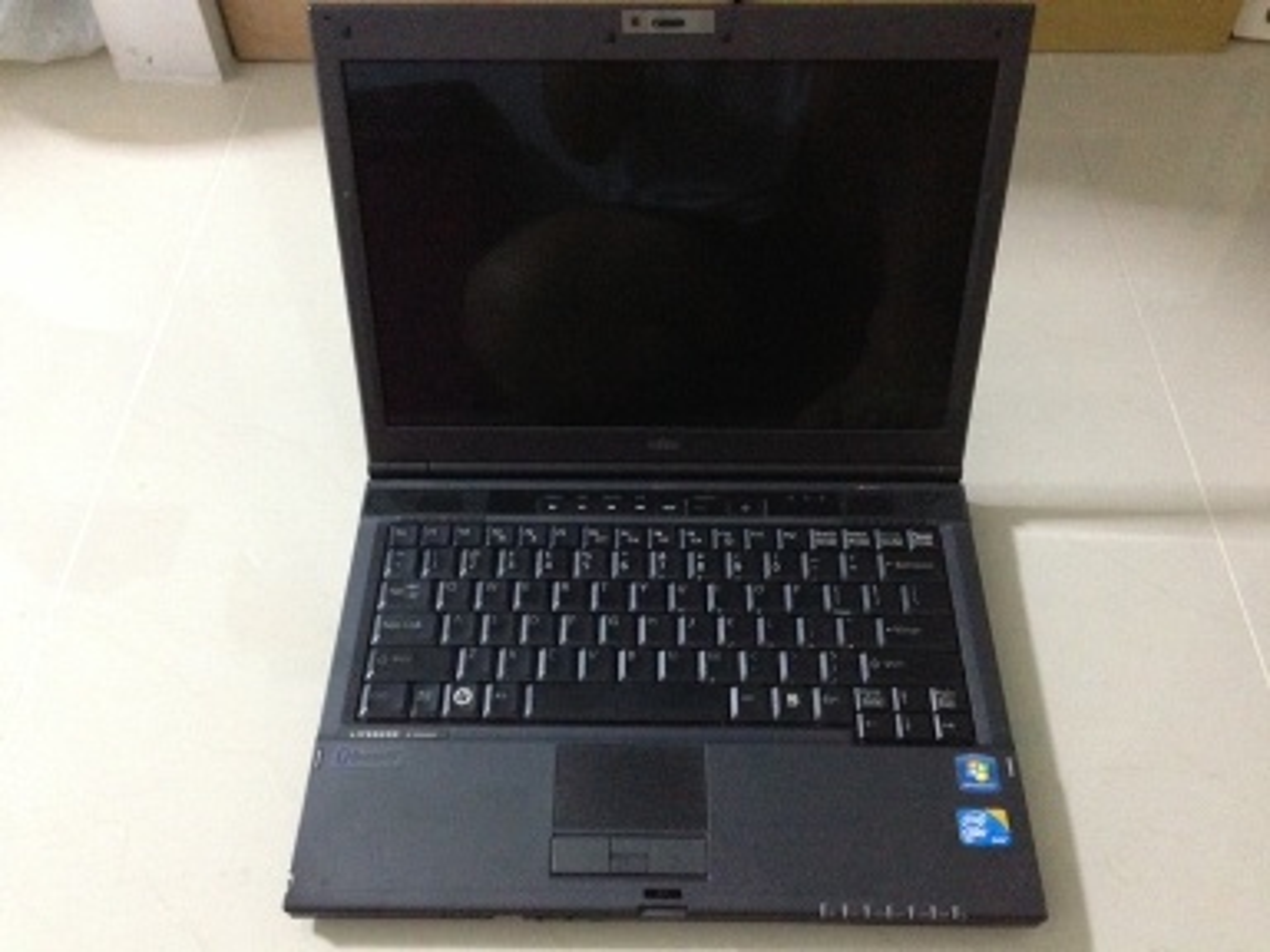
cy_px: 476
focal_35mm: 33
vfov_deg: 42.9
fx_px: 1211
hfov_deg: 55.4
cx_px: 635
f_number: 2.4
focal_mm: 4.13
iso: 800
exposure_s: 1/17
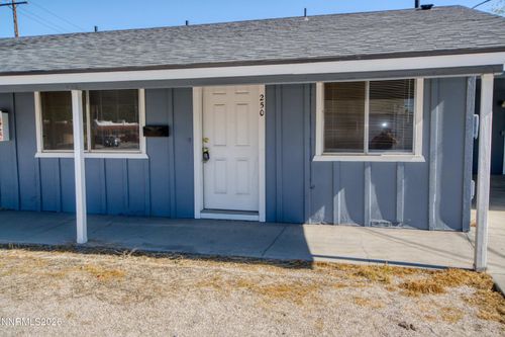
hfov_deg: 57.2
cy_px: 168
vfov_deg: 39.9
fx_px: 463
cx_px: 252
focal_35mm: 33
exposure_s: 1/200
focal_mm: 22
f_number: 9
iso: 100
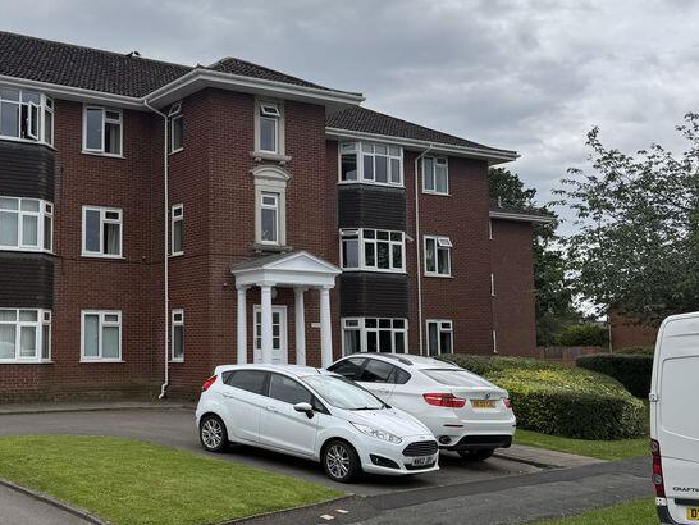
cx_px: 172
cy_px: 261
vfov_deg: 32.2
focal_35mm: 45
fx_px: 909
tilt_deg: +5.4
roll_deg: -0.8
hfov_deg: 40.8
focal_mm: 6.76
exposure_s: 1/6173
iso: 80
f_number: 1.78
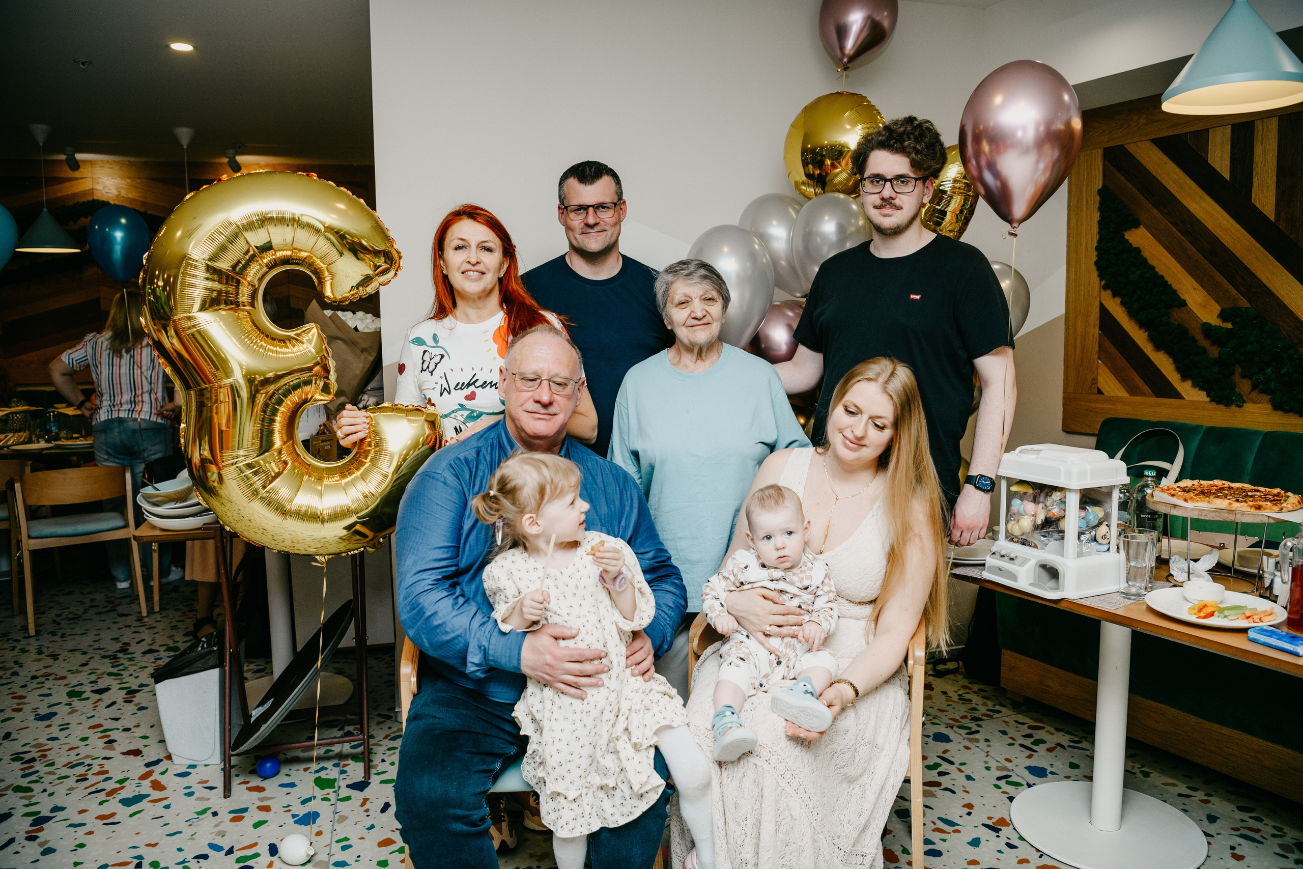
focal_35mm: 26
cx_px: 652
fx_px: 941
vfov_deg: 49.6
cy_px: 434
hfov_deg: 69.4
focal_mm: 26
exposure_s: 1/160
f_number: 3.5
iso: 125
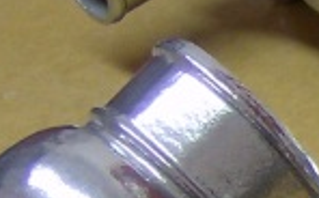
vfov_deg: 4.9
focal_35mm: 264
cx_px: 843
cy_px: 369
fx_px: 2292
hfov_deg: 7.3
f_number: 2.8
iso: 100
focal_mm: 6
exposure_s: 1/114
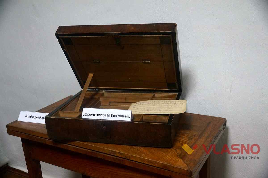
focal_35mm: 39
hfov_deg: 49.6
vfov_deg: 34.1
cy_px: 89
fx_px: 290
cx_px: 134
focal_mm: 26
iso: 1600
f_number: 4
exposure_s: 1/60
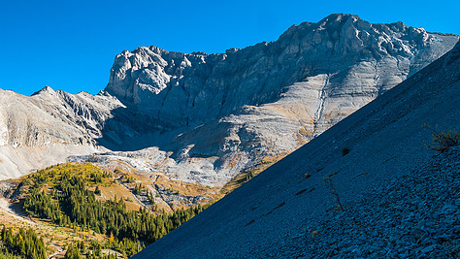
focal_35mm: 48
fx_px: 586
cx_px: 190
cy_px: 182
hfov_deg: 42.7
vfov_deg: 24.8
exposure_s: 1/100
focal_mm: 18
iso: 200
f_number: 8
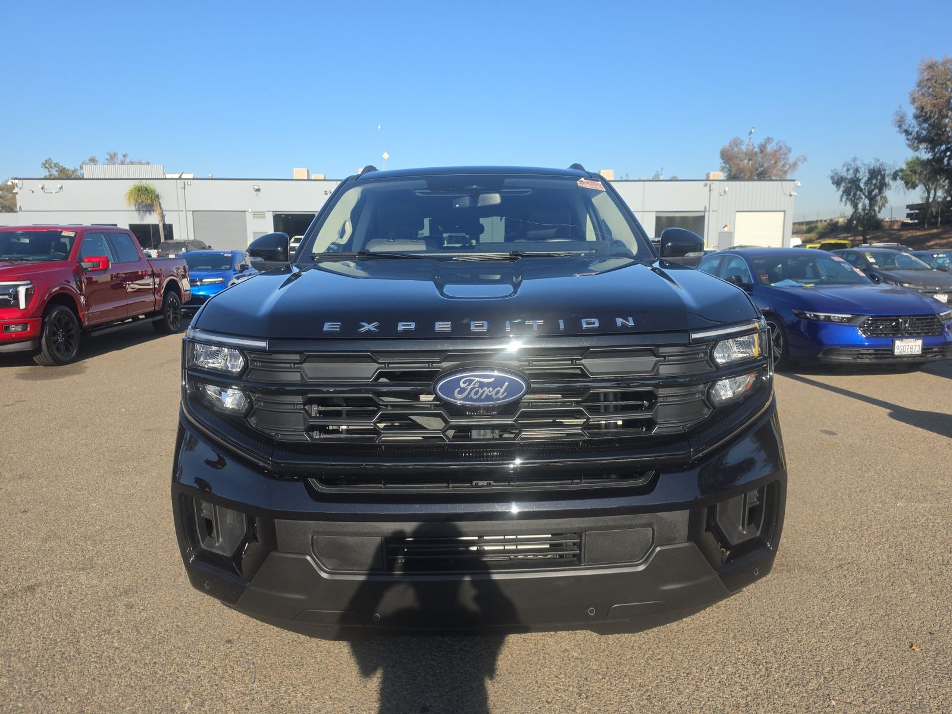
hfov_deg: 73.9
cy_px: 357
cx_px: 476
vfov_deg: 58.9
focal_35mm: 23
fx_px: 633
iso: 64
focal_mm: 6.5
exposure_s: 1/3890
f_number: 1.4
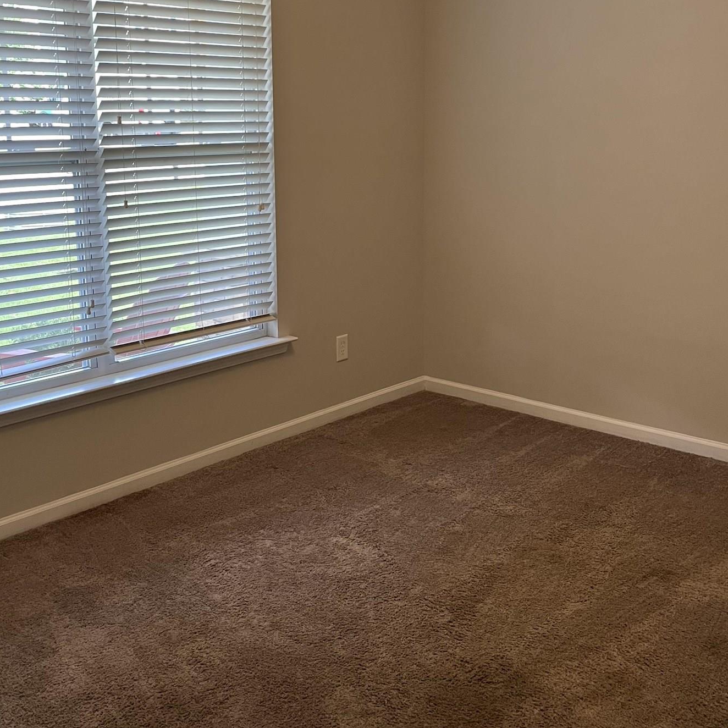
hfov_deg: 41.8
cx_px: 323
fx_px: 952
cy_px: 270
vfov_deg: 41.5
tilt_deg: -9.3
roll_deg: +0.0
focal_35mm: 40
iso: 100
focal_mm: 5.1
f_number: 1.6
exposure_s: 1/60
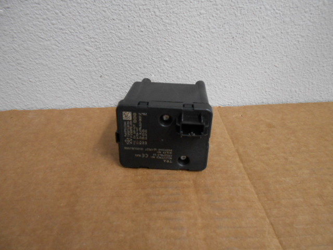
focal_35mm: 26
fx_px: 250
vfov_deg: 53.1
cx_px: 166
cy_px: 125
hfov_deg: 67.3
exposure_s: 1/13
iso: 400
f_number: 3.2
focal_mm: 4.6
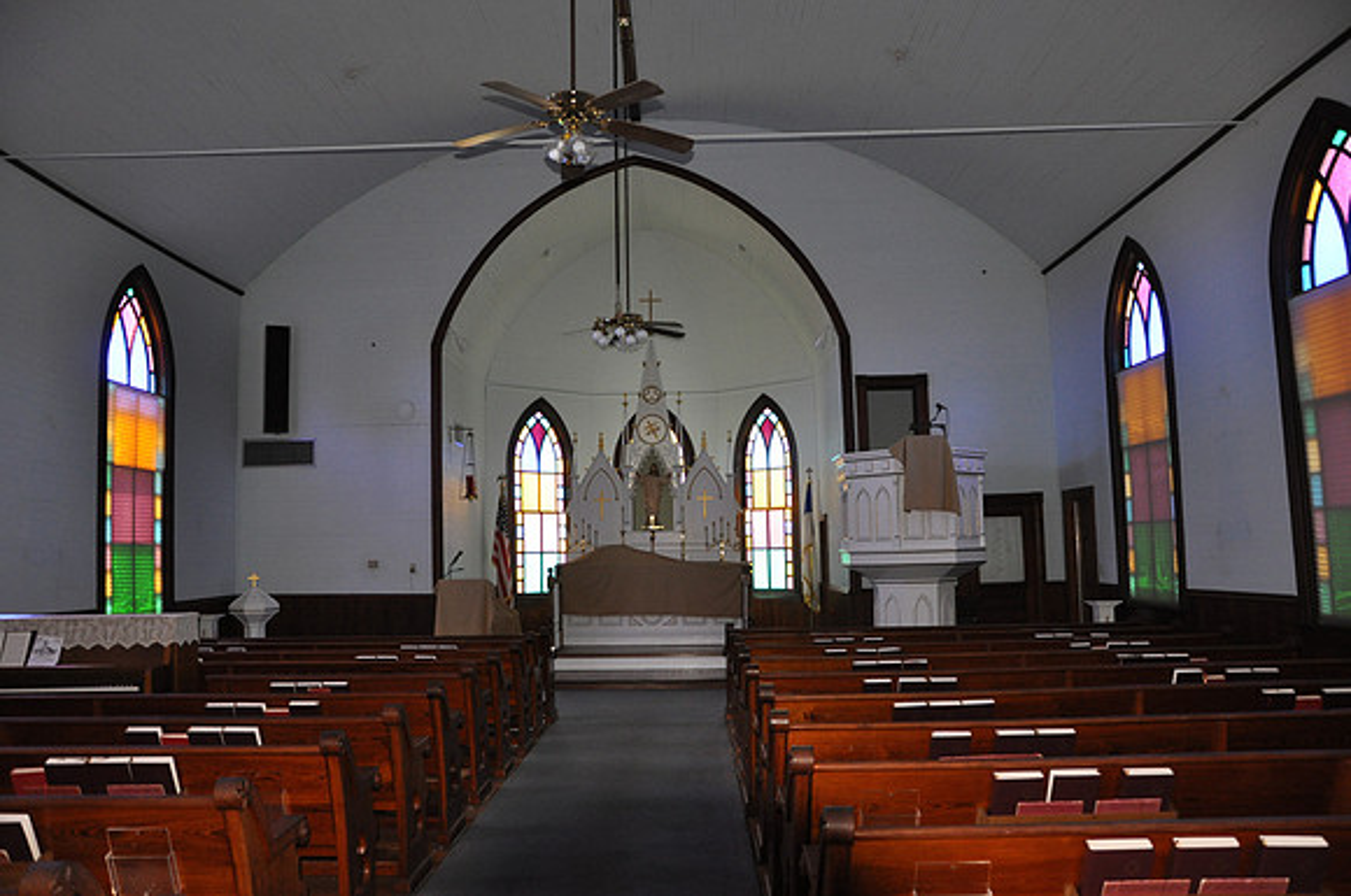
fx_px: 1012
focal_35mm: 27
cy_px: 448
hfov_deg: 67.5
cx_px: 676
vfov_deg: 47.8
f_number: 3.5
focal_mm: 18
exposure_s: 1/60
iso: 800
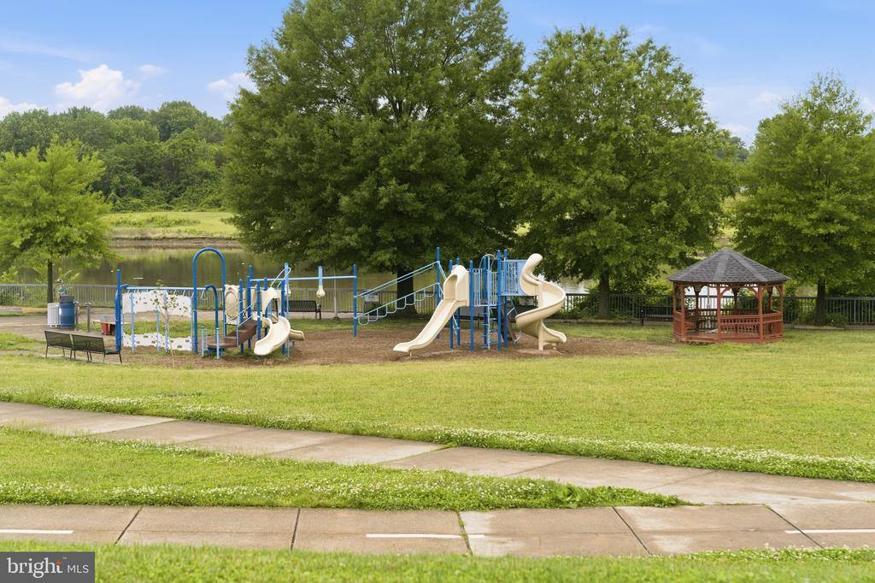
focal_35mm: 54
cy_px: 292
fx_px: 1312
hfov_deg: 36.9
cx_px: 438
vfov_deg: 25.0
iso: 100
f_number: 4.5
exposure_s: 1/80
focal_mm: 54
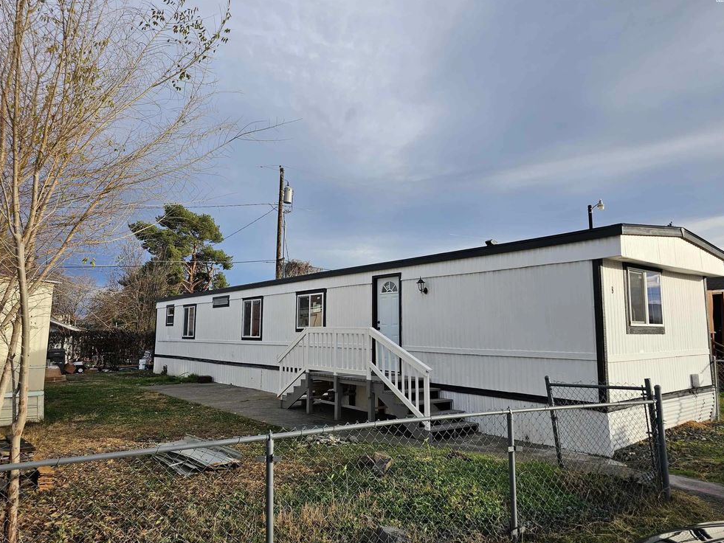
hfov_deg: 71.6
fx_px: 502
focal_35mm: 24
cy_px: 282
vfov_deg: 56.8
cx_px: 356
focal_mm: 6.3
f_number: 1.7
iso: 10
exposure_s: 1/385
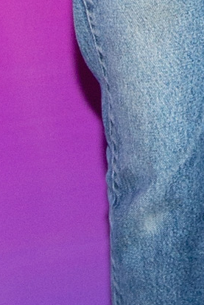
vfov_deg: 8.4
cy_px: -329
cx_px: 290
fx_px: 1962
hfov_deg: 5.9
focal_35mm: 231
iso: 500
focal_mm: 32
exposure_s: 1/160
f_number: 6.3
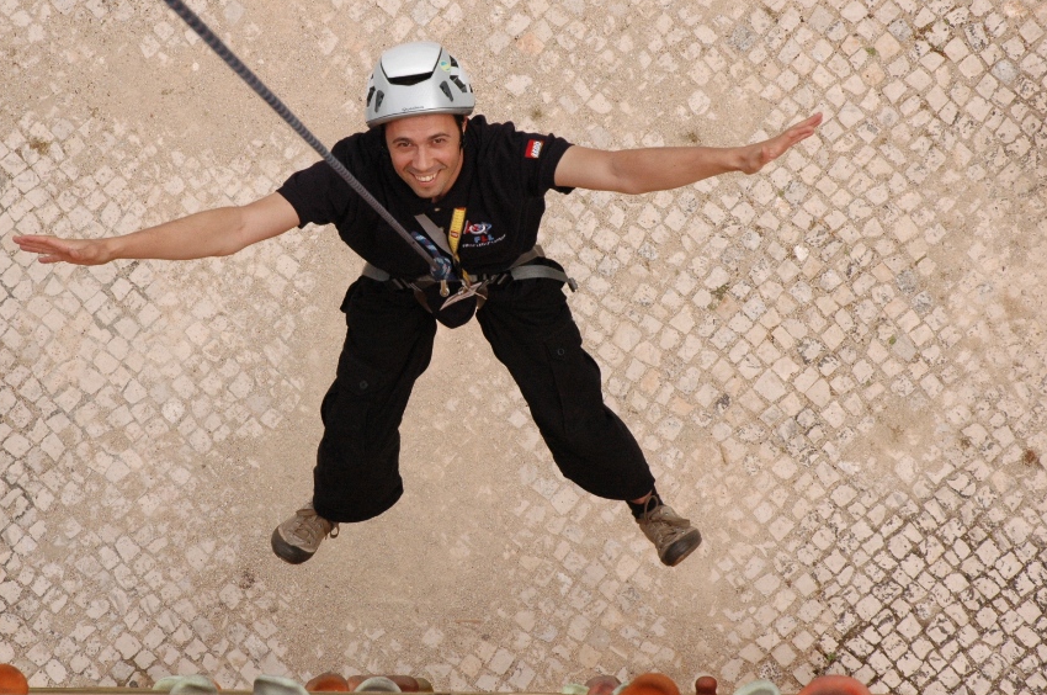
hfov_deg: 21.7
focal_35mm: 94
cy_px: 339
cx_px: 457
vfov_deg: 14.5
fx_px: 2730
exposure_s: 1/640
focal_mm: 52
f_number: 13
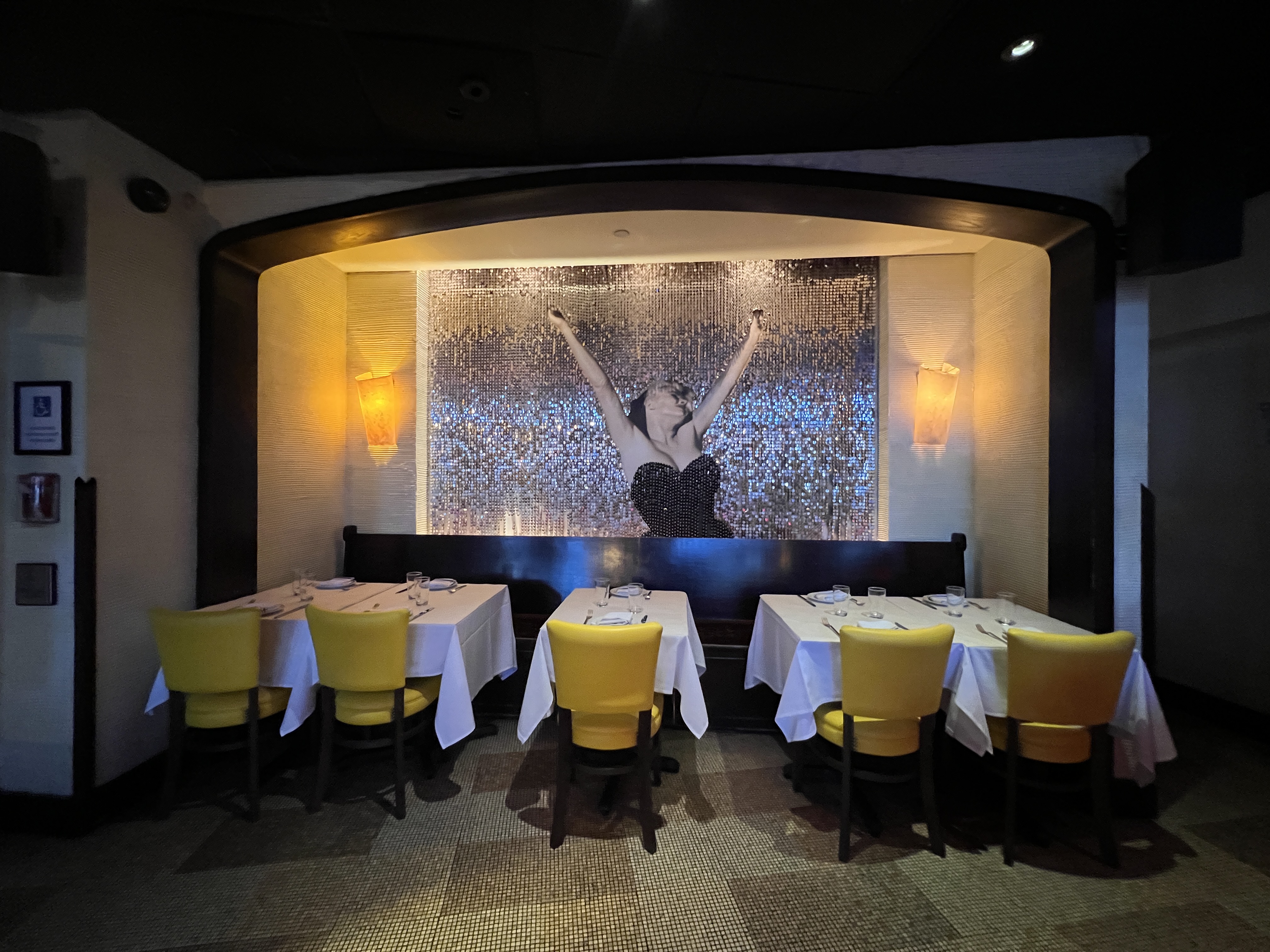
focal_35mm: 13
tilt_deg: -1.0
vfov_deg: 89.9
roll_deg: +0.7
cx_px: 635
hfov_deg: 106.2
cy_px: 476
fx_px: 477
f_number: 1.8
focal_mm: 1.57
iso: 800
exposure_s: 1/60
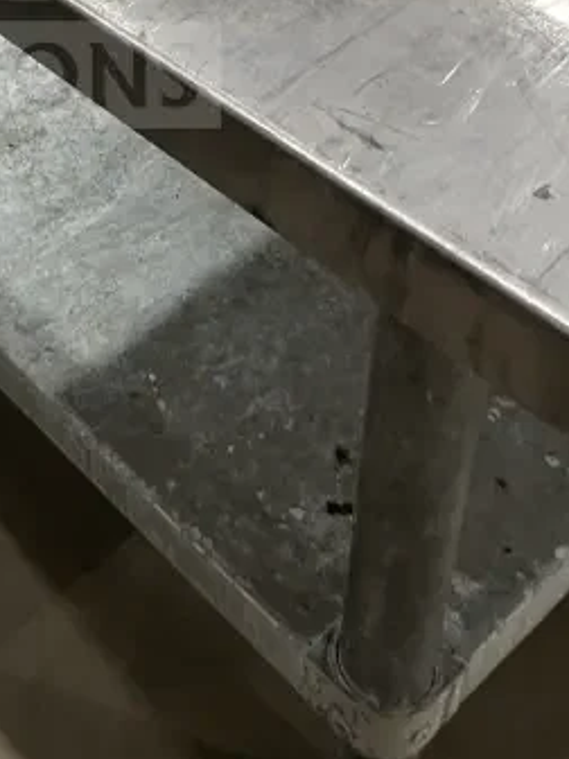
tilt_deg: -34.4
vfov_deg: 28.3
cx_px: -34
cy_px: -51
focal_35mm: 63
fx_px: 1381
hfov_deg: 22.2
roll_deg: +5.4
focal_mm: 4.2
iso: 160
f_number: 1.6
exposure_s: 1/60
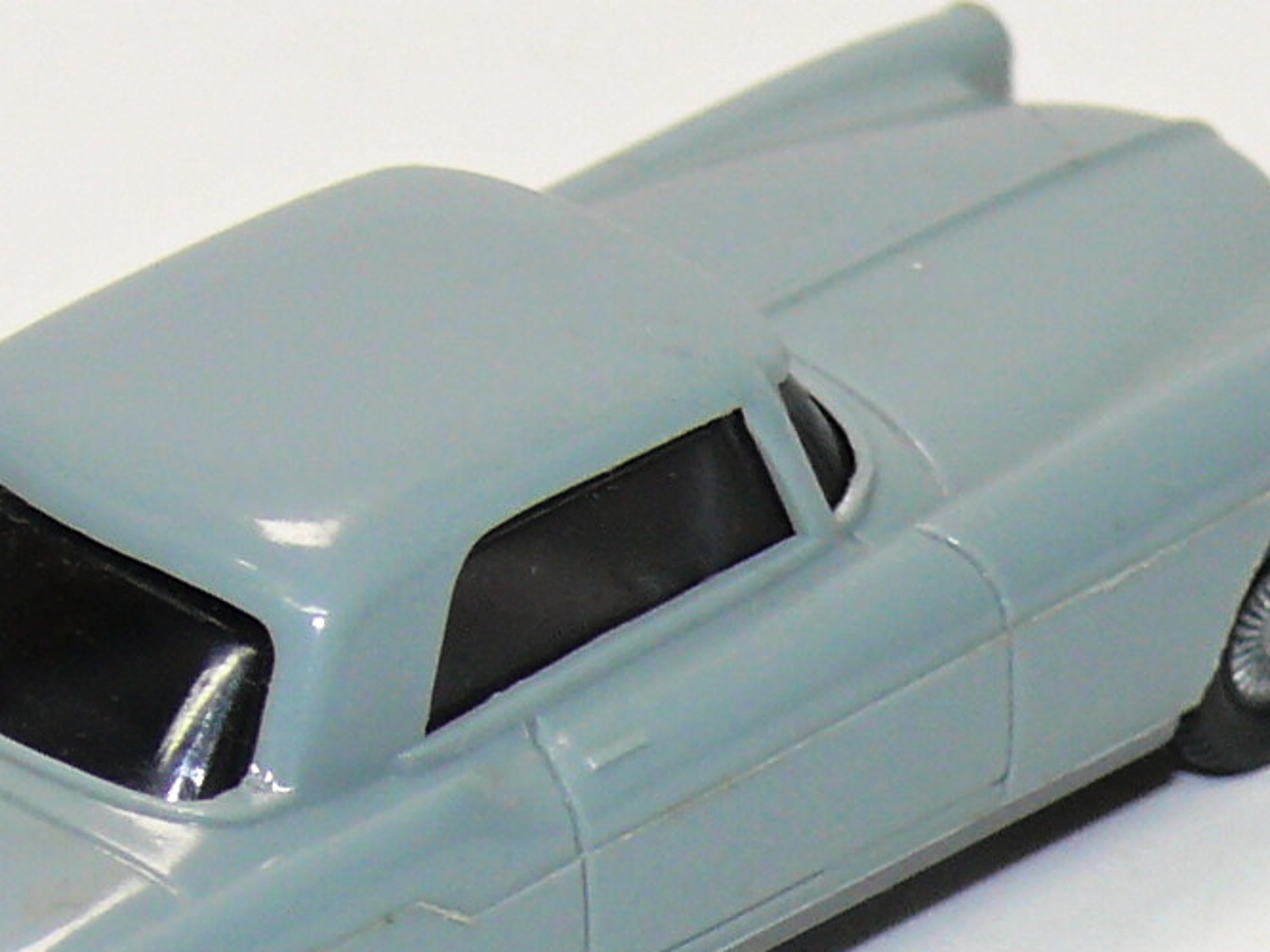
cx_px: 473
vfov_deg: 4.6
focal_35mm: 322
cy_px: 626
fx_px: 11809
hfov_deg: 6.2
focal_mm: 15.9
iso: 100
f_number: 4
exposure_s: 1/30
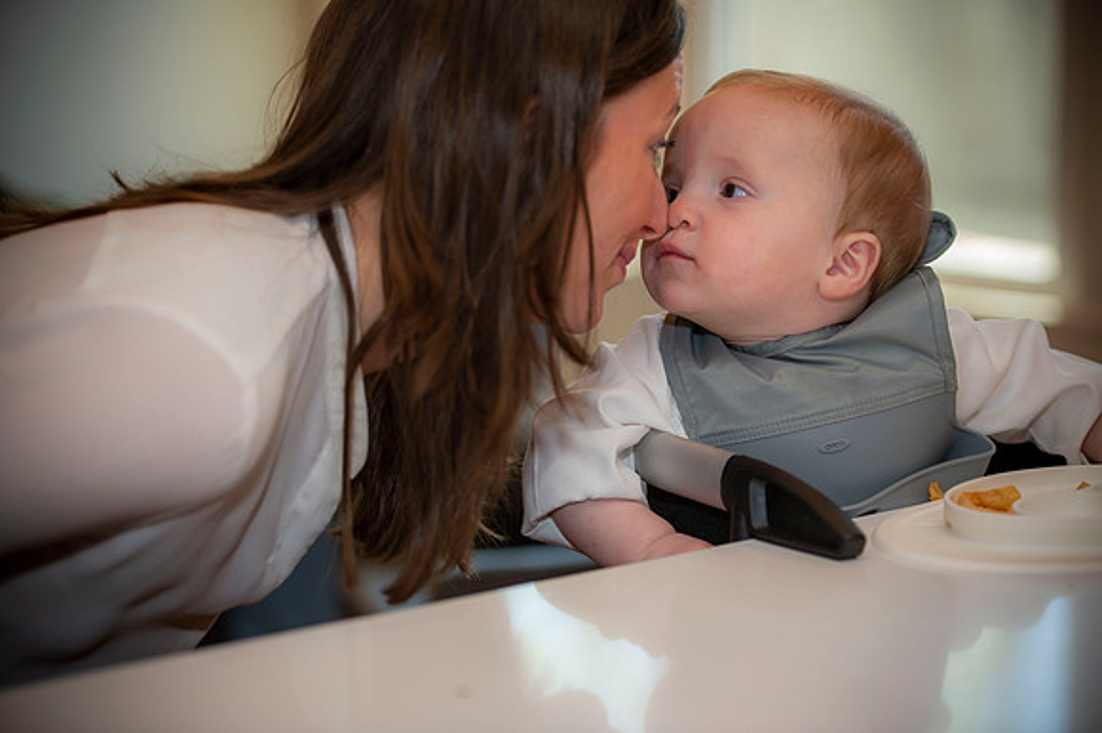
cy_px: 366
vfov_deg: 14.8
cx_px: 551
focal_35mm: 92
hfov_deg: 22.2
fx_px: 2815
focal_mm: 92
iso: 125
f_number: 2.8
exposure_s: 1/50
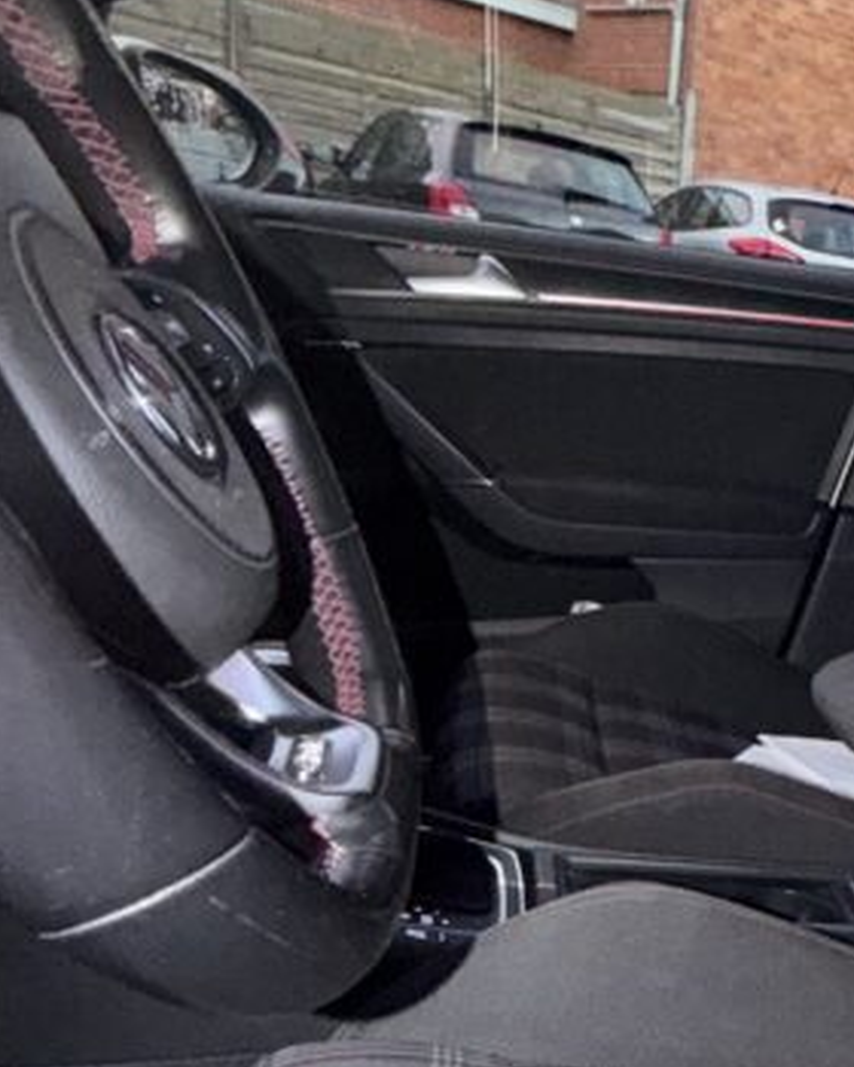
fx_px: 1264
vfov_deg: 45.5
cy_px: 649
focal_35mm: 40
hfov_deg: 29.2
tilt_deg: -14.4
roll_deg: -10.3
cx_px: 1147
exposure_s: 1/30
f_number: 2.2
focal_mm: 2.22
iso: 320
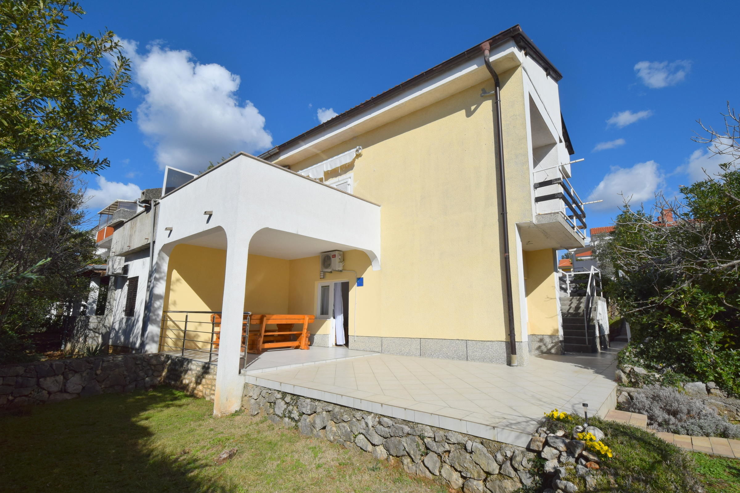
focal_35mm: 15
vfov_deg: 77.3
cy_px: 246
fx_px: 308
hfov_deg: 100.4
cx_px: 370
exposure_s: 1/500
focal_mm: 10
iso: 200
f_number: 11
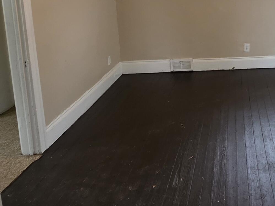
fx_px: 310
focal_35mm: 39
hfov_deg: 44.1
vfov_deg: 34.8
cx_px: 241
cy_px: 21
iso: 160
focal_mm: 2.2
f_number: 1.9
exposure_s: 1/50
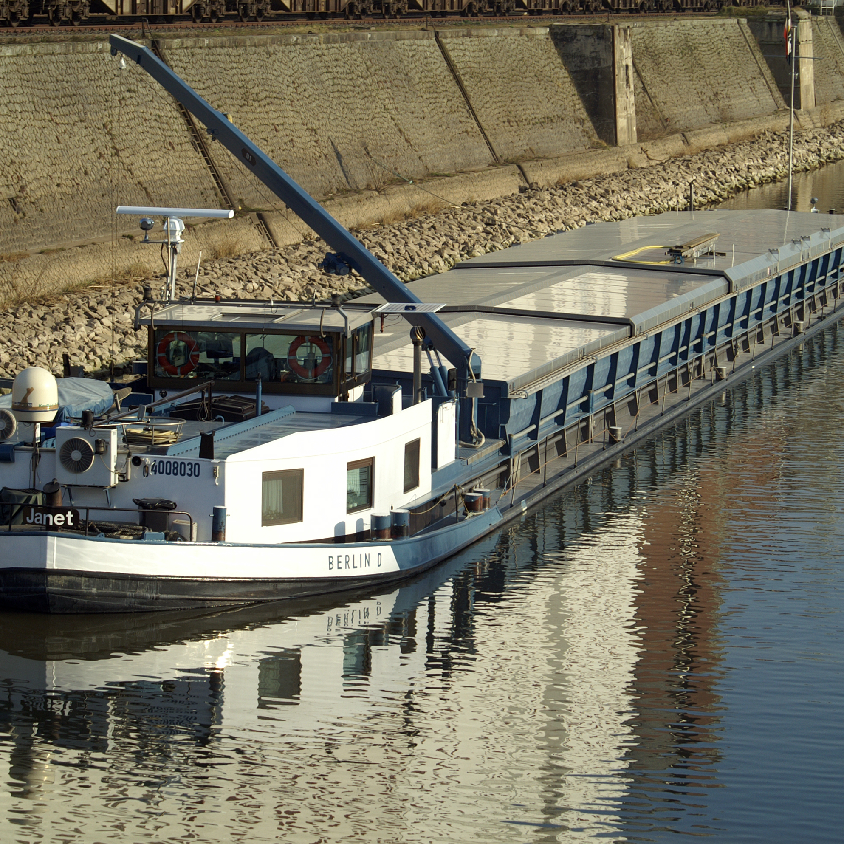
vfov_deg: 12.9
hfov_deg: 12.9
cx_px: 399
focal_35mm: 135
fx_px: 3724
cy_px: 423
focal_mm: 70
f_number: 10
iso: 100
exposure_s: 1/160
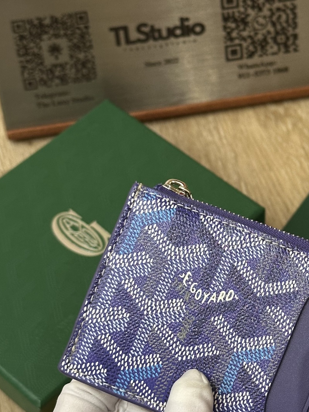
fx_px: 1083
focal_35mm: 91
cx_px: 271
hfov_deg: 16.1
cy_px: 214
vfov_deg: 21.5
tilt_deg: -52.5
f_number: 1.78
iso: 250
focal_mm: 6.86
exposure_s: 1/50
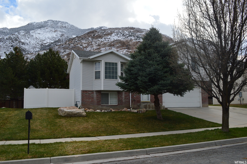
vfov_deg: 43.5
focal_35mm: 30
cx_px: 124
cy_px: 82
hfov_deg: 62.0
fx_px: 206
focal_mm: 20
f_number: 11
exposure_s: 1/500
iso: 400
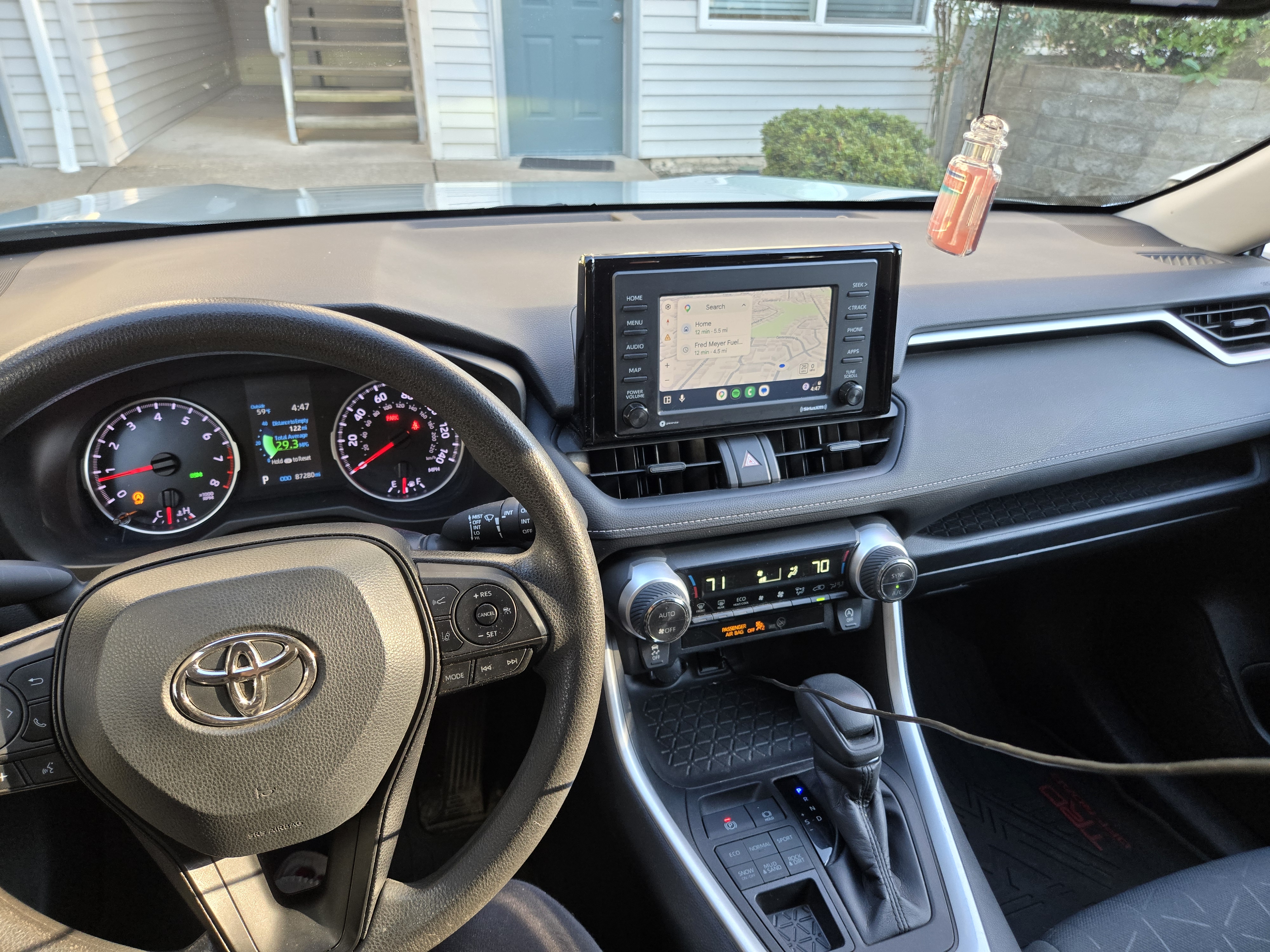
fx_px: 844
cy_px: 476
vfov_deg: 58.9
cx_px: 635
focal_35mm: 23
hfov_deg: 73.9
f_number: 1.8
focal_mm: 5.4
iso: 125
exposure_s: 1/120
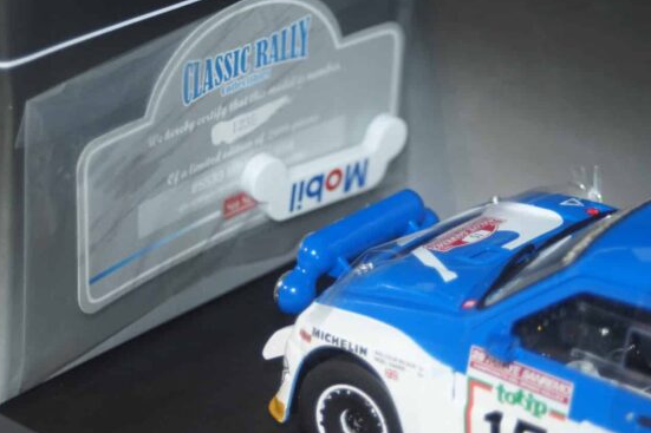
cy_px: 201
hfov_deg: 20.8
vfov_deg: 14.0
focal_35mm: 98
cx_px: 344
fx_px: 1772
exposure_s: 1/100
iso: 640
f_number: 5.6
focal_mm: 60
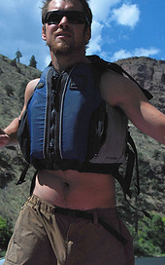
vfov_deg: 28.9
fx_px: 511
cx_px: 58
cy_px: 115
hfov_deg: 18.3
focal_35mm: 71
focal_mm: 28
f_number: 5
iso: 200
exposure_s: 1/2500
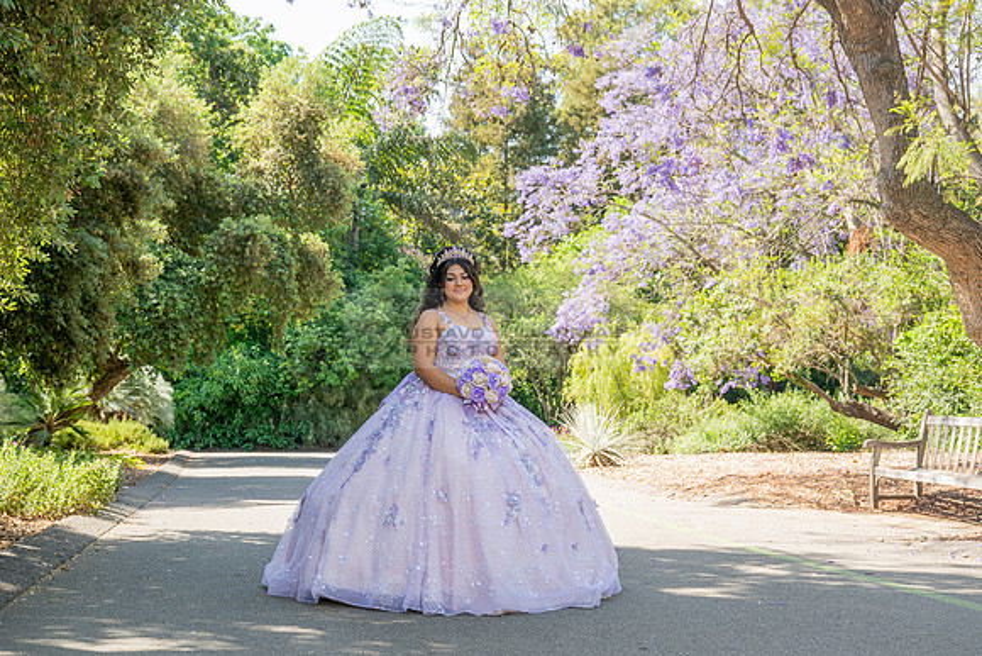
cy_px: 328
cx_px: 491
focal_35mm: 46
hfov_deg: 42.7
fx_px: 1255
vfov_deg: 29.3
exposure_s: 1/200
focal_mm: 46
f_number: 5.6
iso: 200
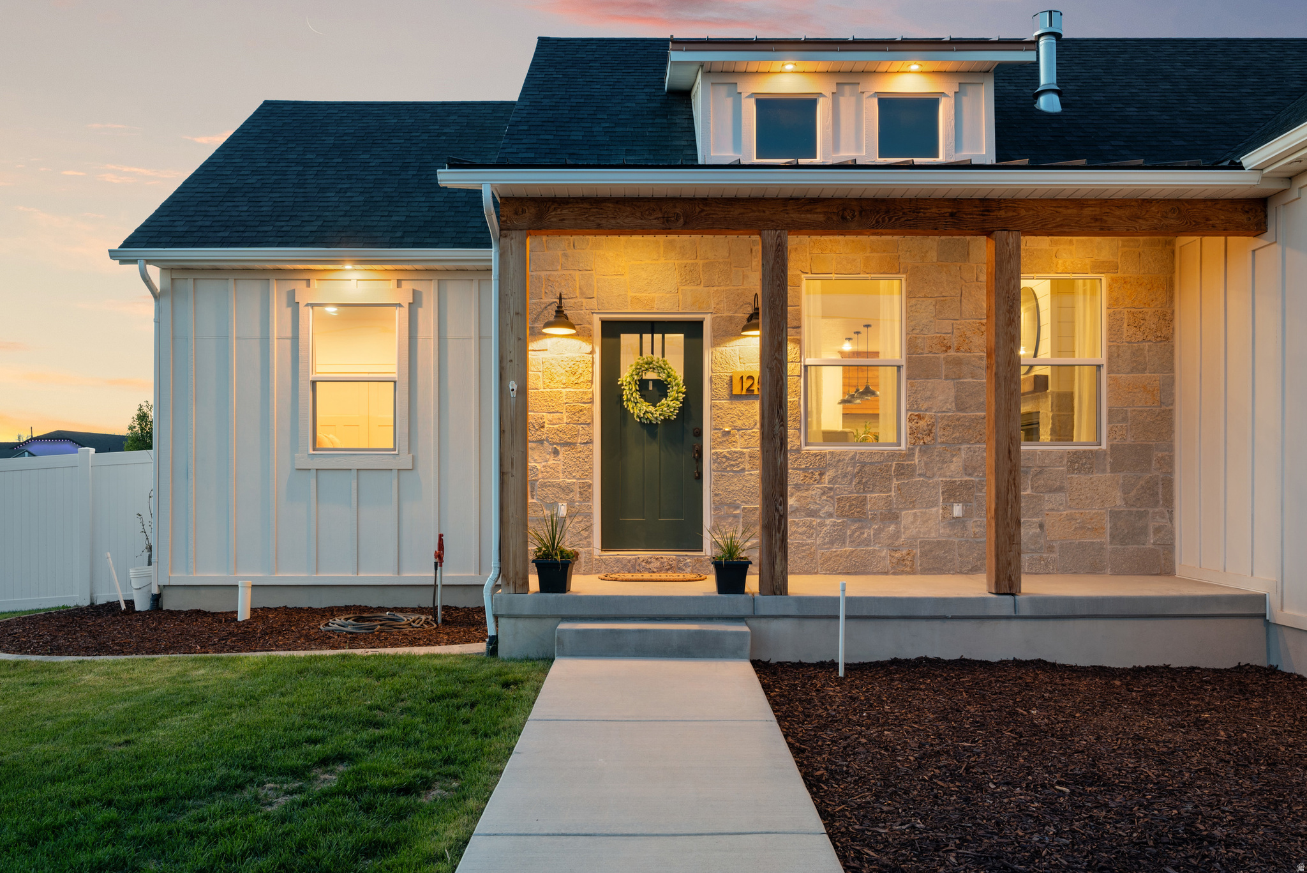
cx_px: 654
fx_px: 1089
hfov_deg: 61.9
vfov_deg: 43.6
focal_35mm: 30
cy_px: 436
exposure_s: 1/1.25
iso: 250
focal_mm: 30
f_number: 7.1
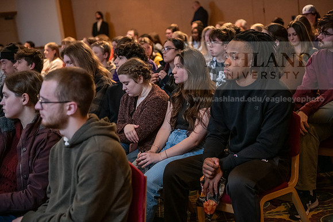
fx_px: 537
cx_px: 166
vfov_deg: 23.4
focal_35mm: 58
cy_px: 111
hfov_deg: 34.5
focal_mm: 58
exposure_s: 1/125
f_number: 2.8
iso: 3200
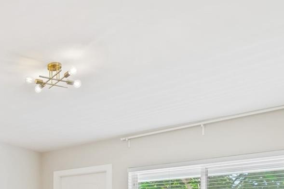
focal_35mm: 38
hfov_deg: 43.1
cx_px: -4
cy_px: 233
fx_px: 300
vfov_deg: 29.5
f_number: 8
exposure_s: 1/6
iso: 200
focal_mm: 14
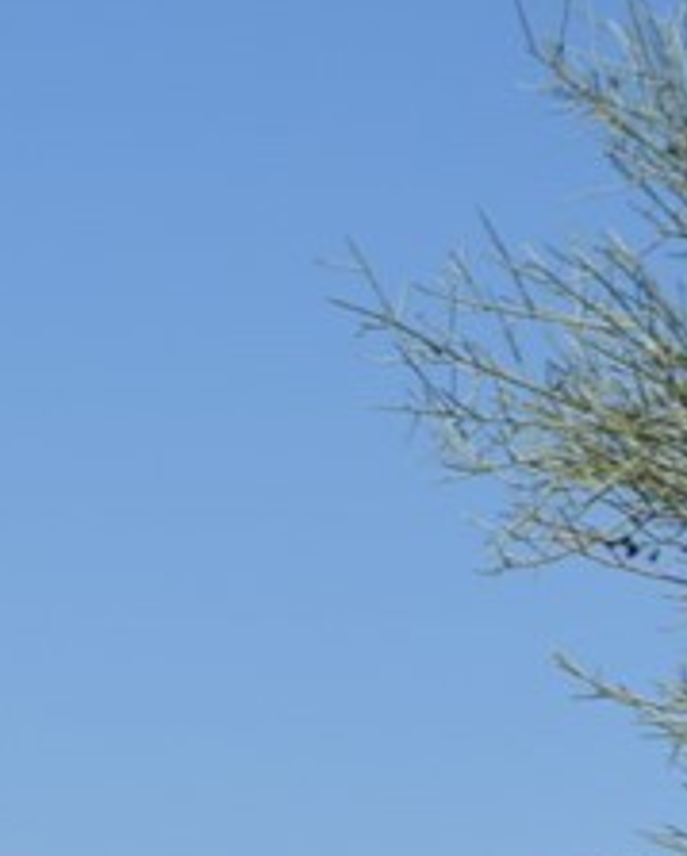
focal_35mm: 376
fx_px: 9544
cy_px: 1071
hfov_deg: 4.0
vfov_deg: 5.1
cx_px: -948
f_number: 7.1
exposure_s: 1/2000
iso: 400
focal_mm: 55
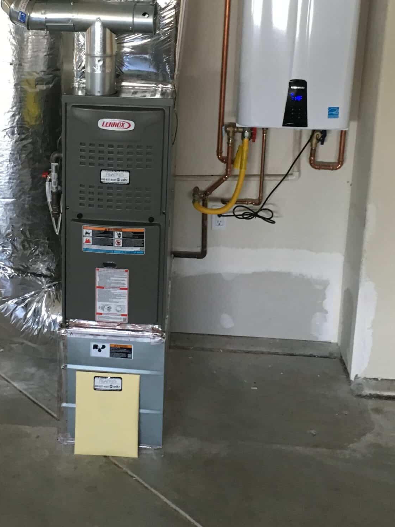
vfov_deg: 37.5
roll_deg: -1.6
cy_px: 153
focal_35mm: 50
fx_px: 761
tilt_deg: -11.1
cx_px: 123
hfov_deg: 28.9
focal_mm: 4.15
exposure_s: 1/30
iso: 160
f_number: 2.2
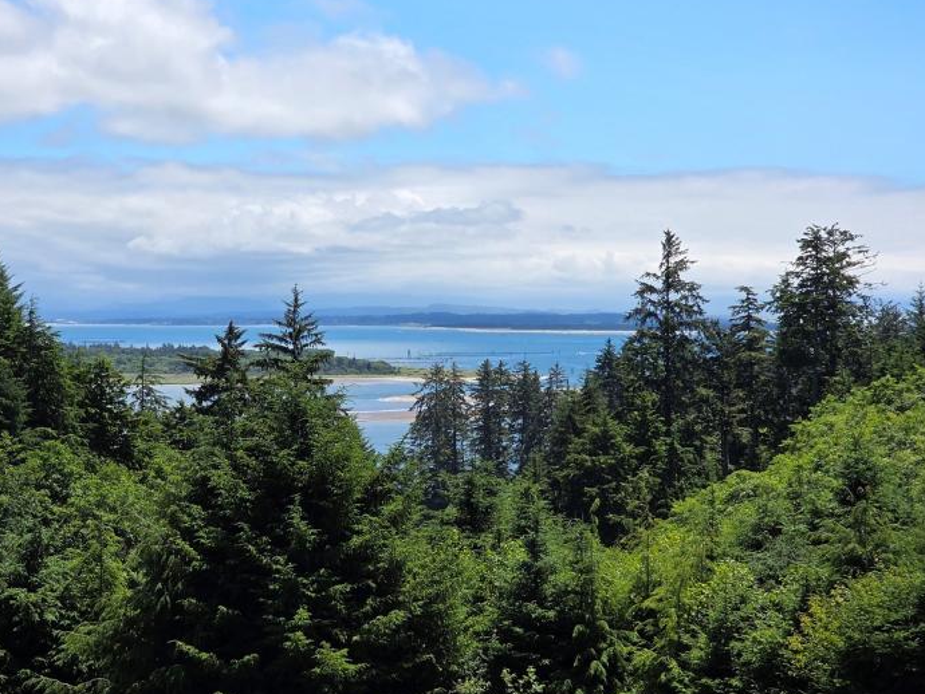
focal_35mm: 96
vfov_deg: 15.4
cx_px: 379
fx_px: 2566
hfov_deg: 20.4
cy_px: 379
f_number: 2.4
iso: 50
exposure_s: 1/2088
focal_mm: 7.9
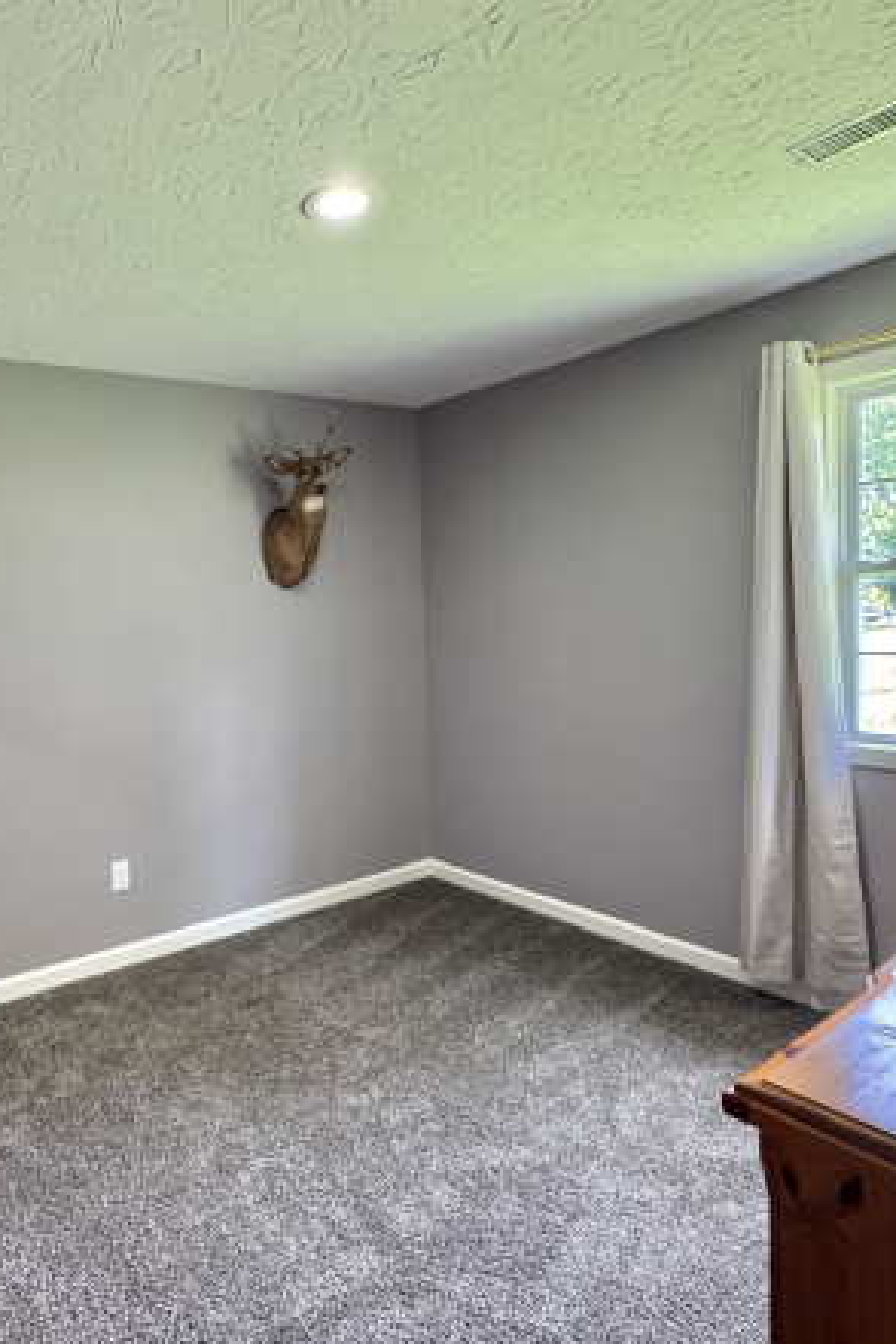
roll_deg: +2.4
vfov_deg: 78.6
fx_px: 821
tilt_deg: -3.6
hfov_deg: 55.0
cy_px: 664
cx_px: 242
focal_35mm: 22
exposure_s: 1/60
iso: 400
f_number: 2.2
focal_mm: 2.22
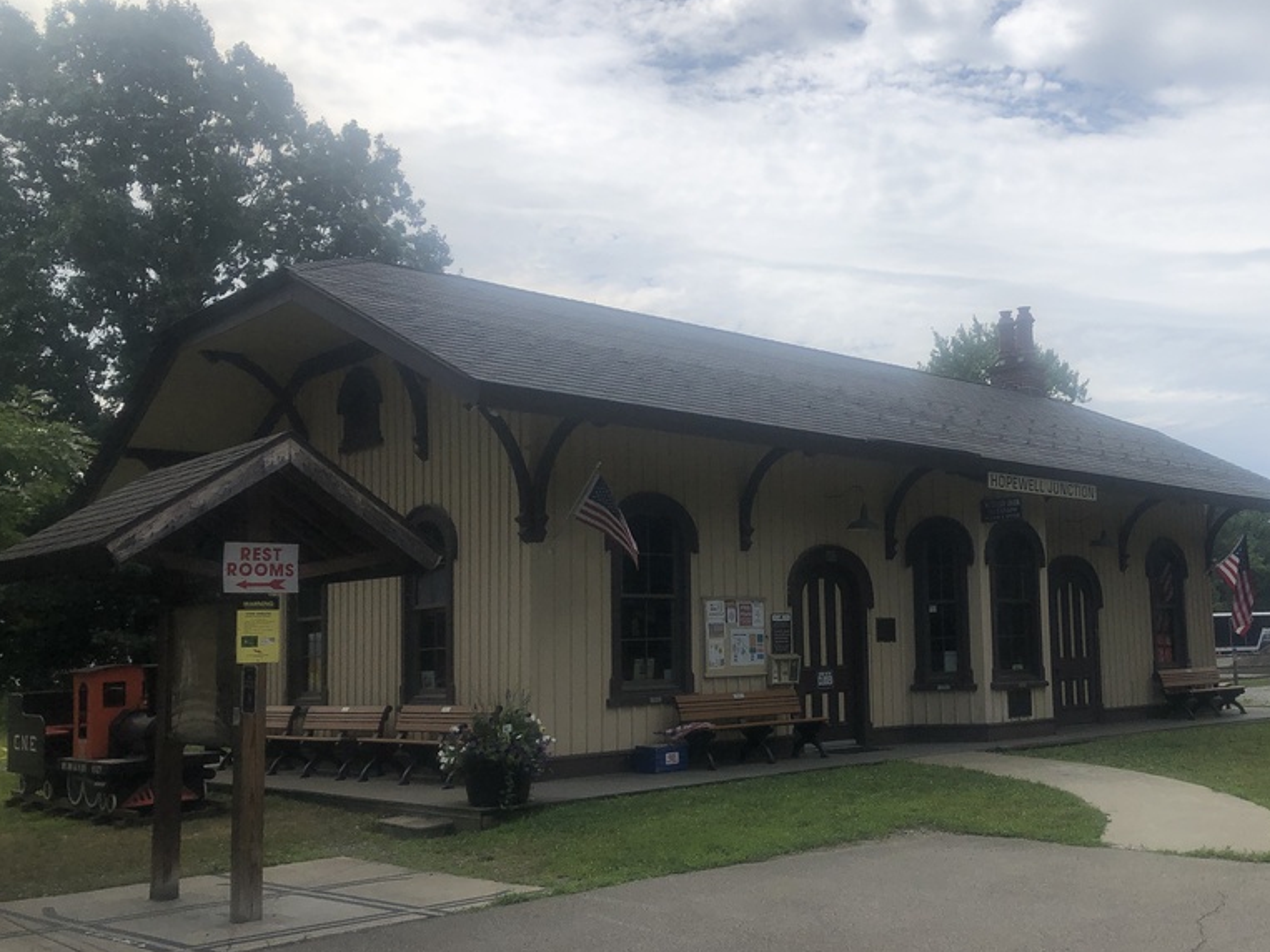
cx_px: 812
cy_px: 536
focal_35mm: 37
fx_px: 1357
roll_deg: +1.1
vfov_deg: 38.6
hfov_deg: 49.5
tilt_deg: +6.0
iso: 20
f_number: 1.8
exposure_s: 1/3690
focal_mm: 3.99
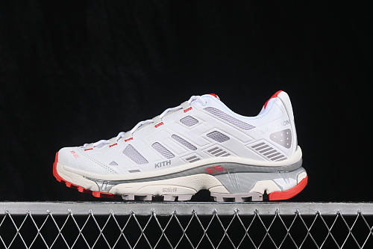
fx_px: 777
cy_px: 124
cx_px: 186
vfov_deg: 18.2
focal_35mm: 75
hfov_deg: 27.0
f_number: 8
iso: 160
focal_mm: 50
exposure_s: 1/80
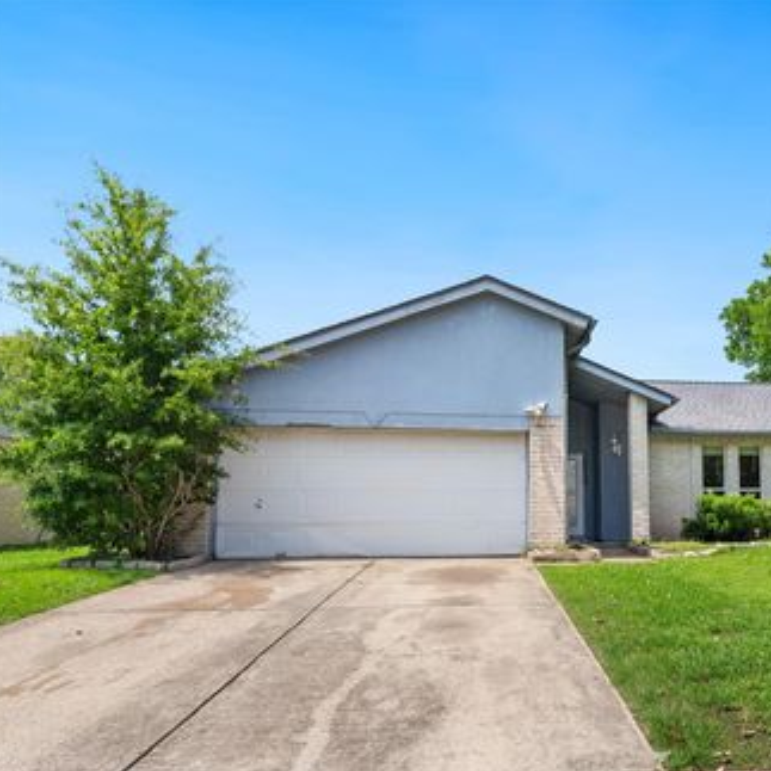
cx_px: 580
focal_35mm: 25
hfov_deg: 59.5
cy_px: 395
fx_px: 630
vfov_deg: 62.9
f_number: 8
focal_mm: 19
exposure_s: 1/30
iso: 100
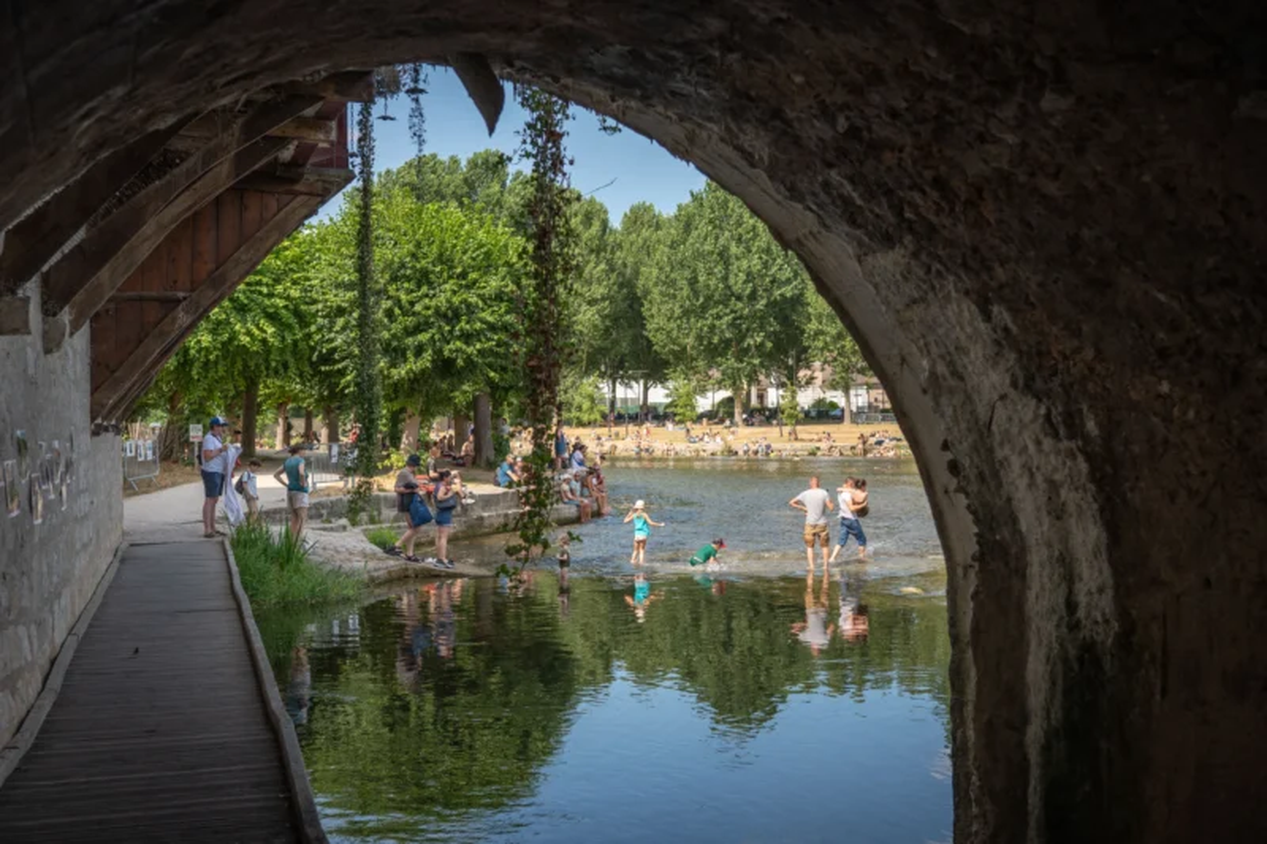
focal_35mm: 40
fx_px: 1407
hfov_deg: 48.5
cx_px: 634
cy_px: 422
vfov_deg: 33.4
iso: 125
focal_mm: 40
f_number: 4.5
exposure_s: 1/500
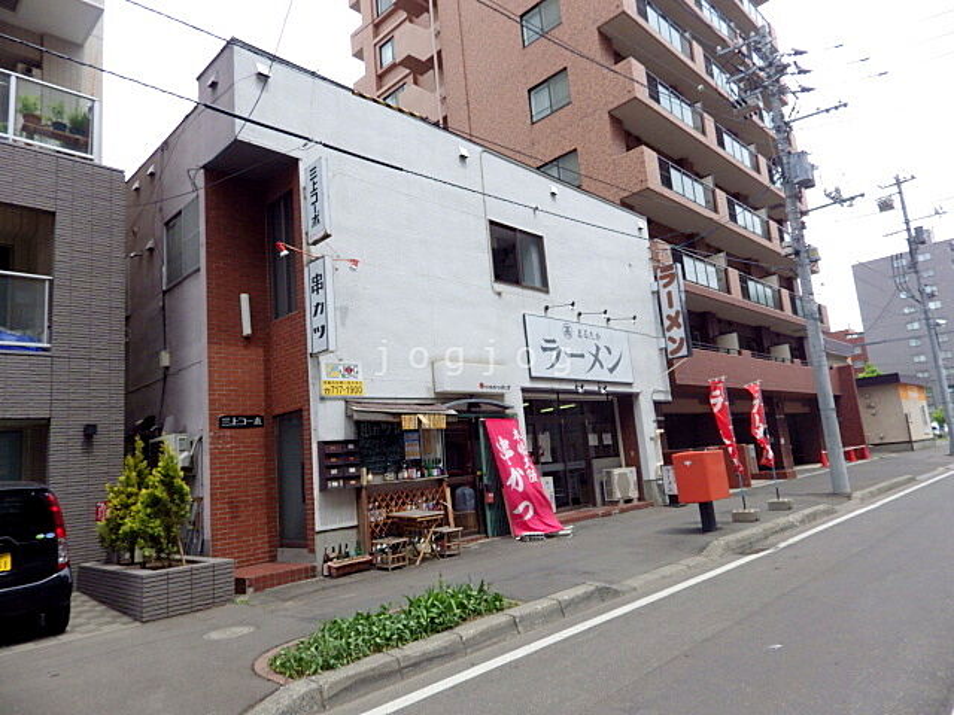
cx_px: 477
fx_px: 606
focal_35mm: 22
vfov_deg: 61.1
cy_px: 358
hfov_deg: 76.4
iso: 100
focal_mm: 4
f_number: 3.1
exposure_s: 1/800
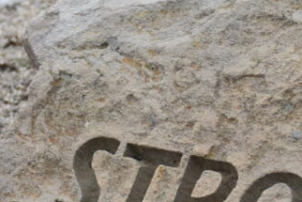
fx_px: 6613
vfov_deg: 1.7
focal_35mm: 788
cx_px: 432
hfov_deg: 2.6
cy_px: 225
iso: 400
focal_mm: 66
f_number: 8
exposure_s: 1/250
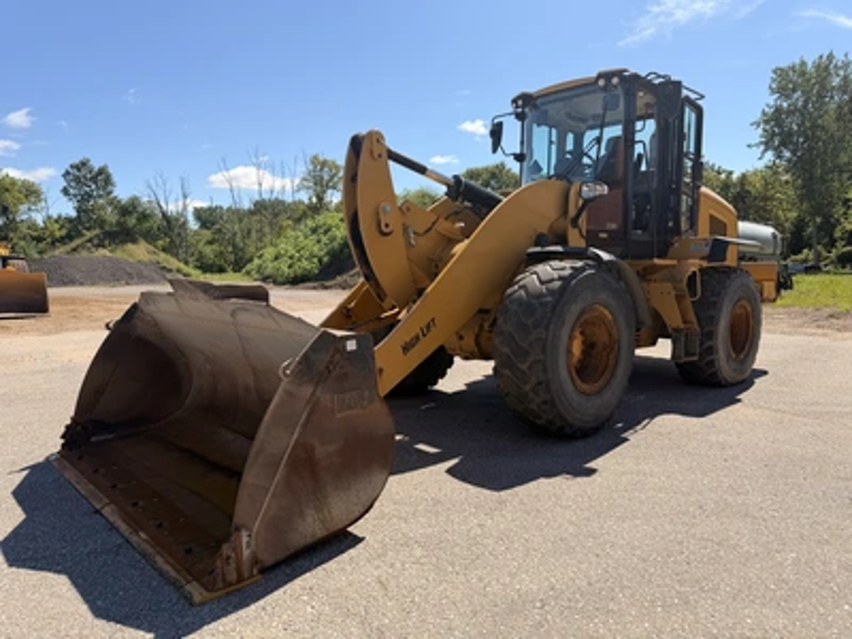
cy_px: 320
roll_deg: +1.7
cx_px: 426
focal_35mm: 24
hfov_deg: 71.6
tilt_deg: -4.3
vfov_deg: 56.8
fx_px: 591
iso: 80
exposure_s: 1/3953
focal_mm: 6.76
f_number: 1.78
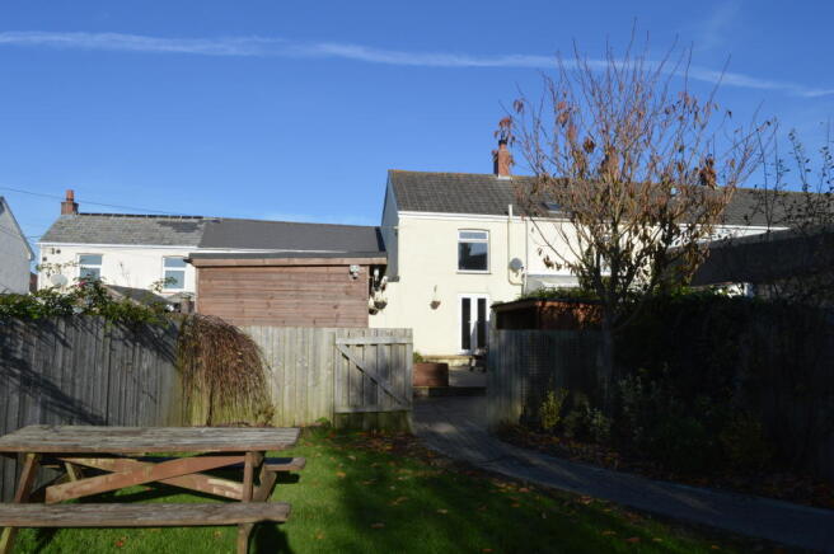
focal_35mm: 27
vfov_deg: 47.8
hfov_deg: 67.4
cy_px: 277
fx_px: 625
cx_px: 417
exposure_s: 1/60
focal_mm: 18
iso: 100
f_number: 18
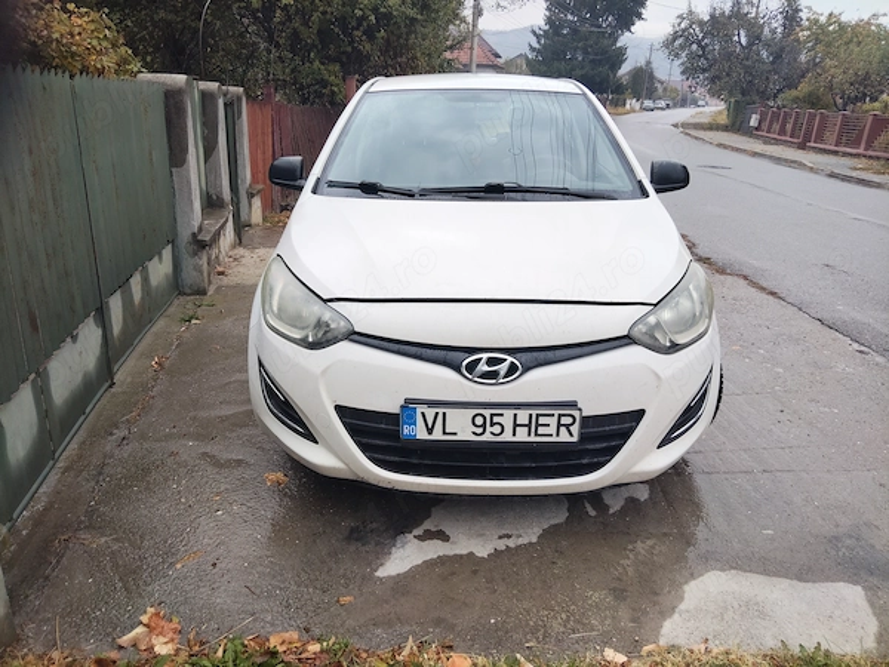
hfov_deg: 69.4
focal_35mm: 25
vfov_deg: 54.9
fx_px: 642
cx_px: 444
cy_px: 334
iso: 100
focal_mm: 4.15
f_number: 1.8
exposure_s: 1/142
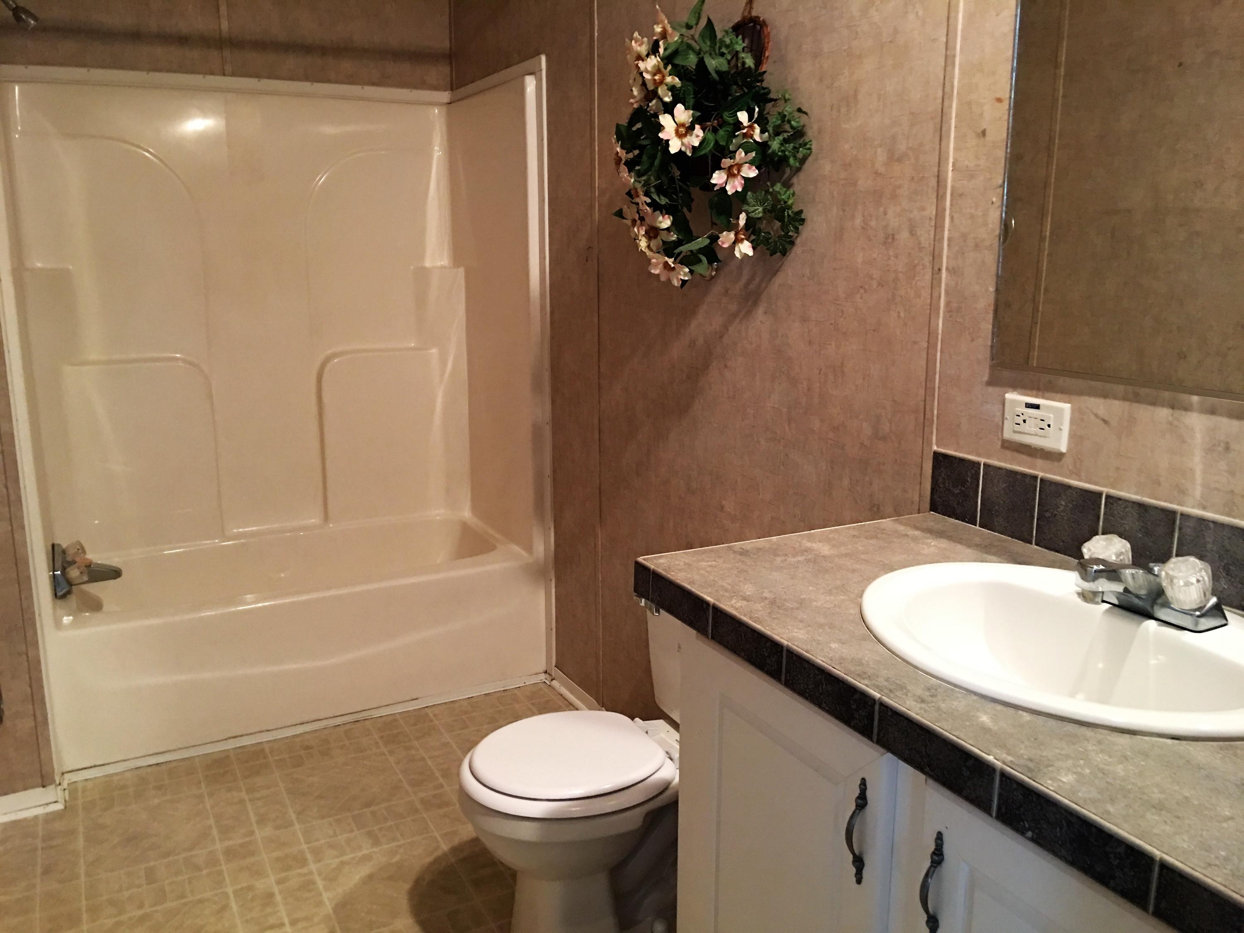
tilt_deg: -11.8
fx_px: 1042
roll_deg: +0.3
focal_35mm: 29
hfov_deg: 61.7
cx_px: 622
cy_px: 466
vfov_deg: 48.2
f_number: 2.2
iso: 50
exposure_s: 1/4
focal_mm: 4.15
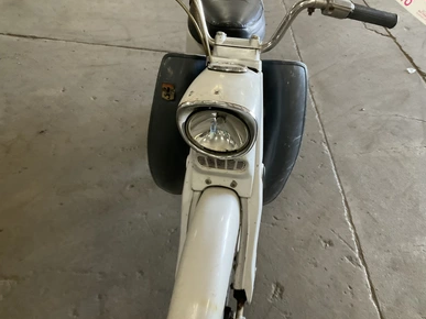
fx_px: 369
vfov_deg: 46.8
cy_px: 155
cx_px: 219
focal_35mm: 30
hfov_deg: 60.0
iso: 100
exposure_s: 1/60
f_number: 1.8
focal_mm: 3
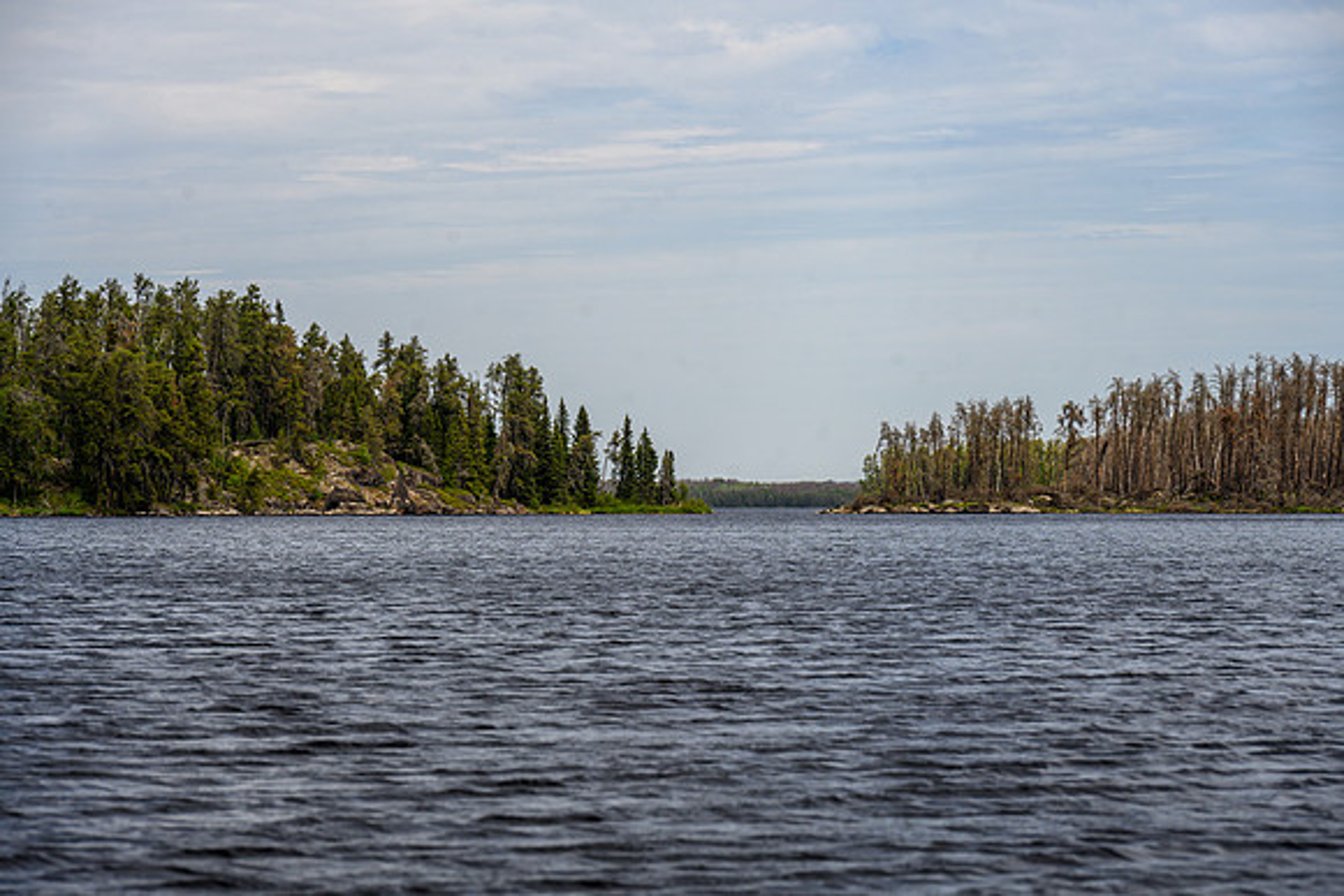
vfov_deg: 12.3
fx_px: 4160
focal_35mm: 111
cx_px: 672
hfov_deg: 18.4
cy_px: 448
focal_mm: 110
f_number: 8
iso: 140
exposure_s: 1/250
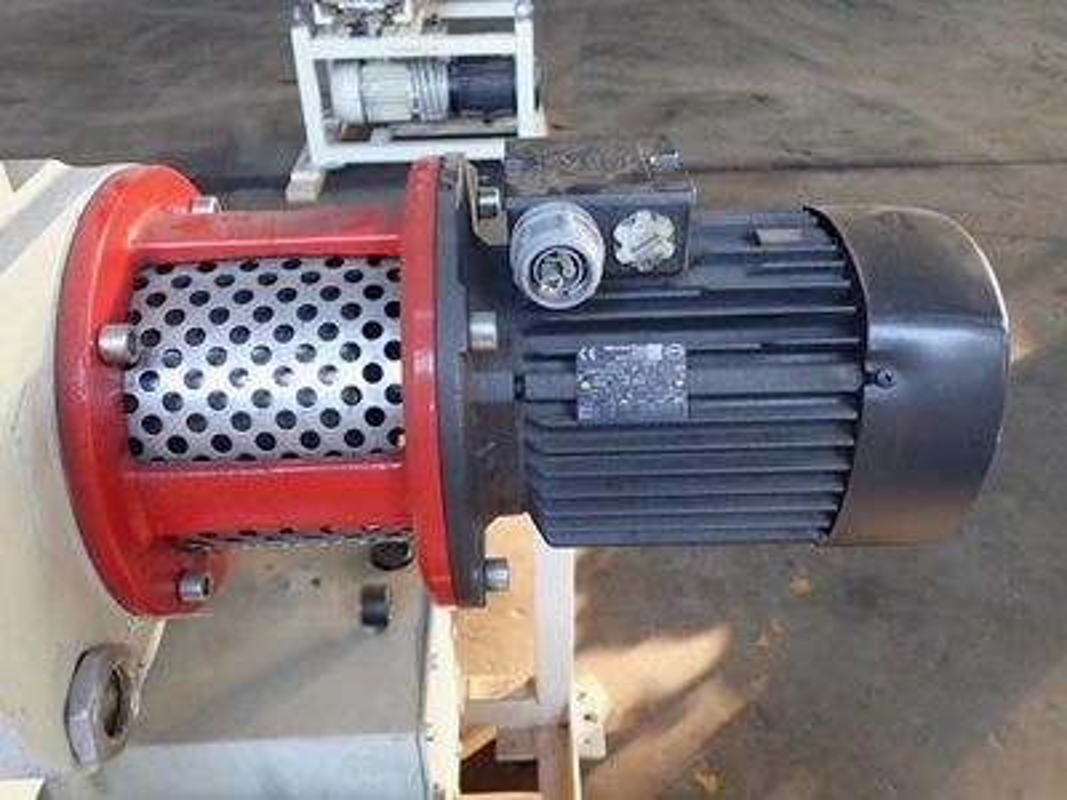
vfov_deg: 46.8
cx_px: 534
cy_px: 400
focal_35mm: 30
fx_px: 925
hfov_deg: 60.0
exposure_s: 1/30
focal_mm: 5.5
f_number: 2.3
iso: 500
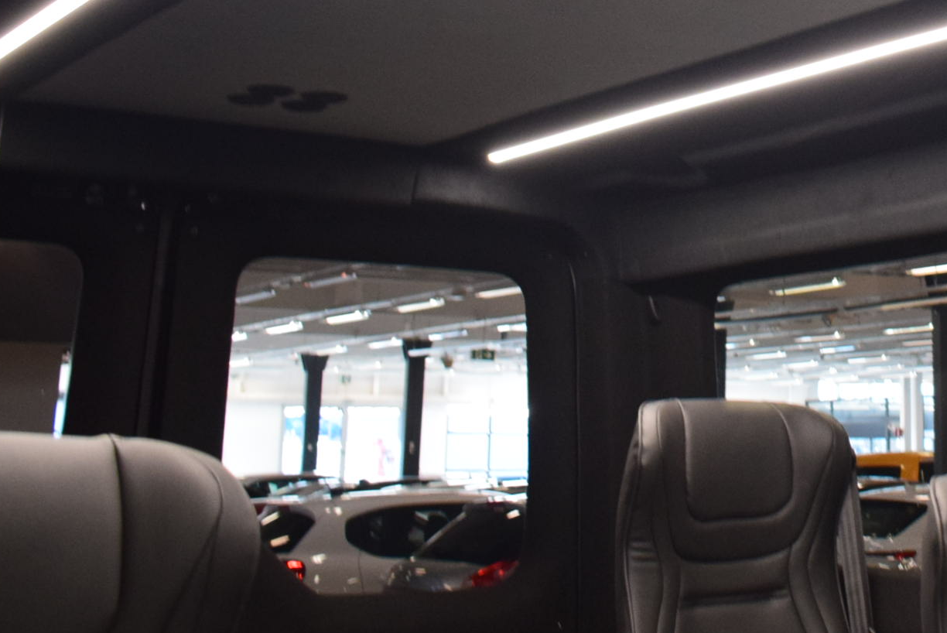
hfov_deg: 28.9
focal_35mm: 66
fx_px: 1737
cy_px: 6
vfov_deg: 20.0
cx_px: 899
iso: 1600
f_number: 3.5
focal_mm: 18
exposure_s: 1/30
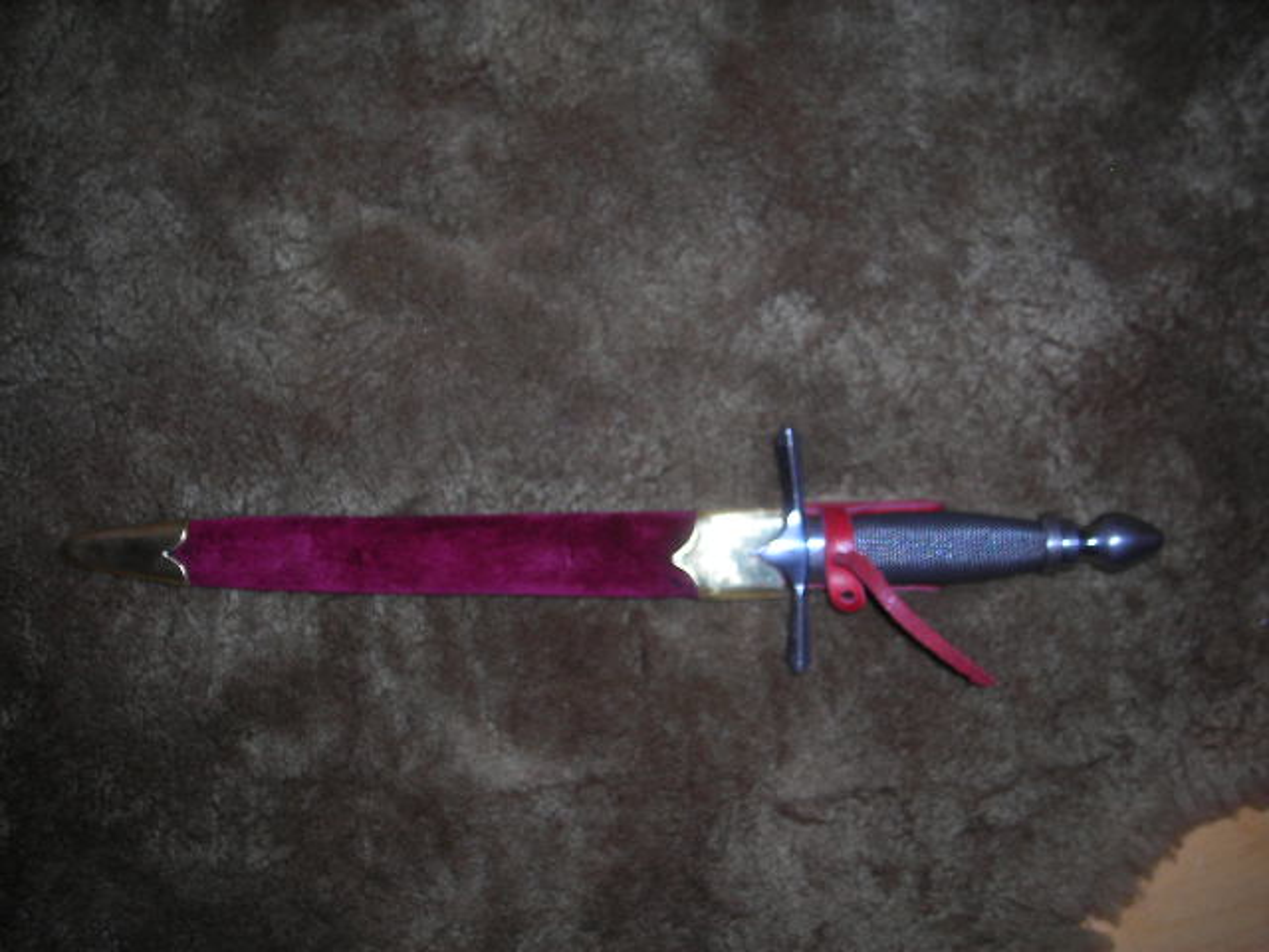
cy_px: 476
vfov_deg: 37.7
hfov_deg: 49.0
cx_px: 634
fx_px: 1393
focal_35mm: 38
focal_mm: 6.3
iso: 50
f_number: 3.2
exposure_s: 1/60.1
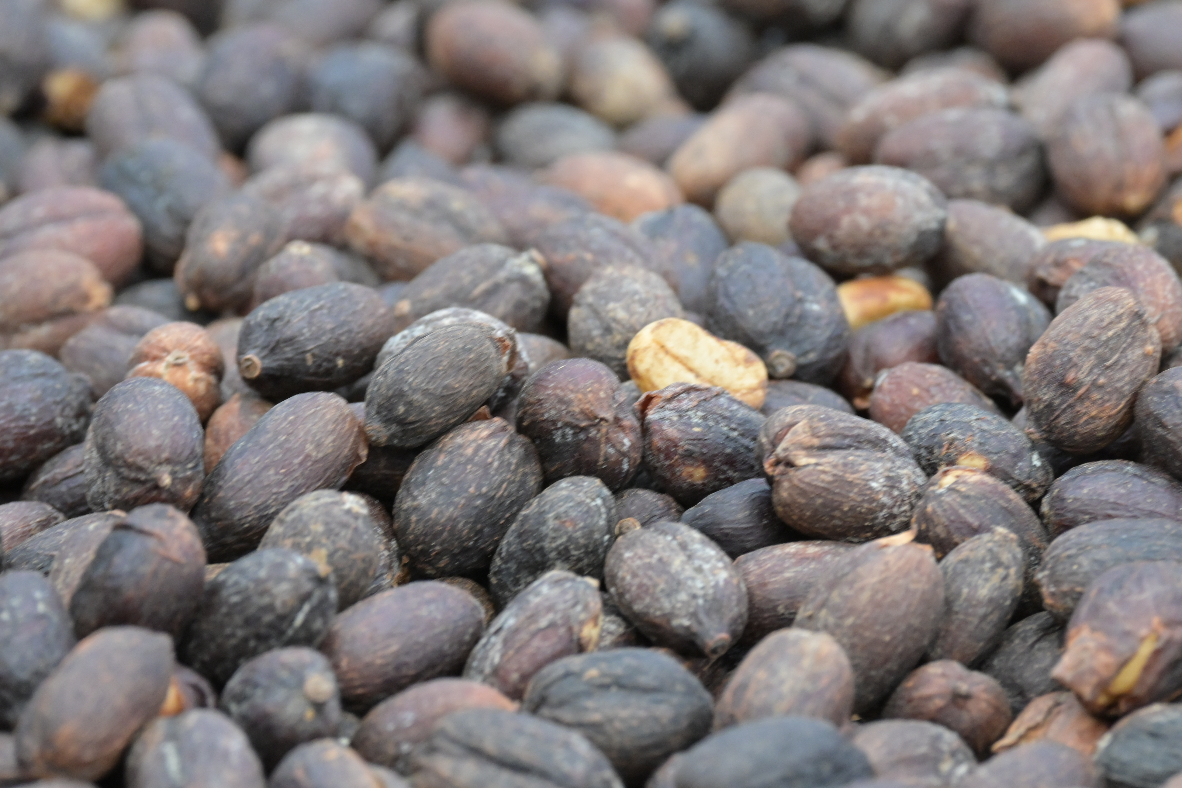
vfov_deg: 3.7
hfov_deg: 5.5
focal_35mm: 375
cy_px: 394
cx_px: 591
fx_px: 12312
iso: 2000
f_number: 11
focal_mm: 250
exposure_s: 1/40
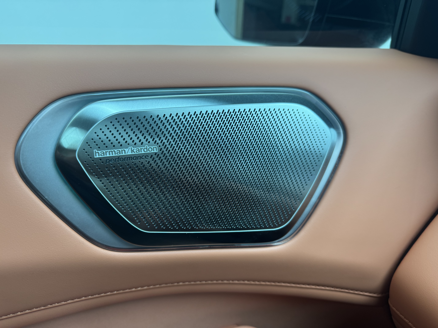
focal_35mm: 24
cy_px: 164
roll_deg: +0.2
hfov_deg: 71.6
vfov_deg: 56.8
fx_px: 304
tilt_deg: -22.8
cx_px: 219
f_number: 1.78
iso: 125
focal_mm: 6.76
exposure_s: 1/51
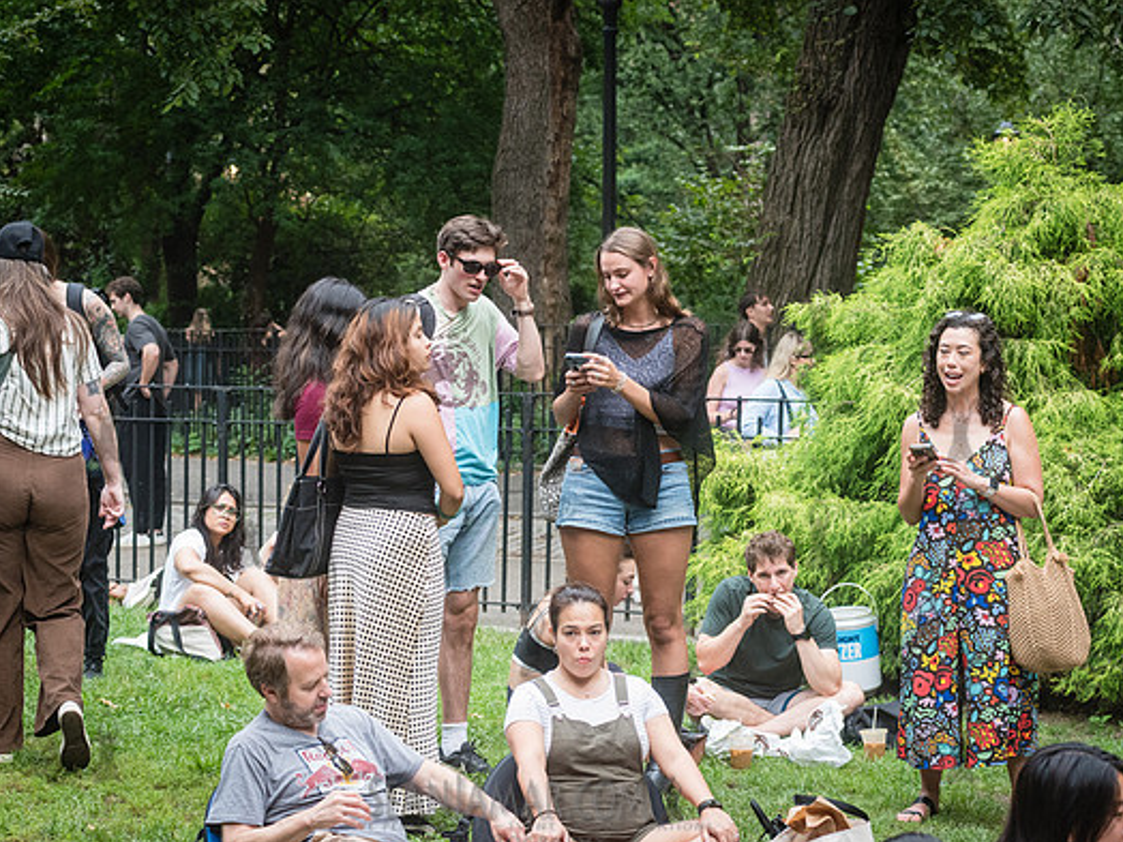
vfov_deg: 15.6
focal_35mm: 95
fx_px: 3082
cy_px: 390
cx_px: 600
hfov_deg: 20.6
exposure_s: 1/1000
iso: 2000
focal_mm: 80
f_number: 5
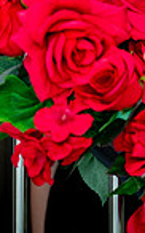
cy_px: -113
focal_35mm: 304
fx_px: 1926
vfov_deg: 6.8
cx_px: 163
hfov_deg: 4.3
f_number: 2
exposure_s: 1/200
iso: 800
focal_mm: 97
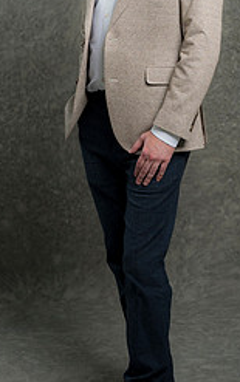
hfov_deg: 12.9
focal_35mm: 102
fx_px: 1064
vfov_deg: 20.3
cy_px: 114
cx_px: 122
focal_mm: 55
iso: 125
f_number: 4
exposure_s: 1/160
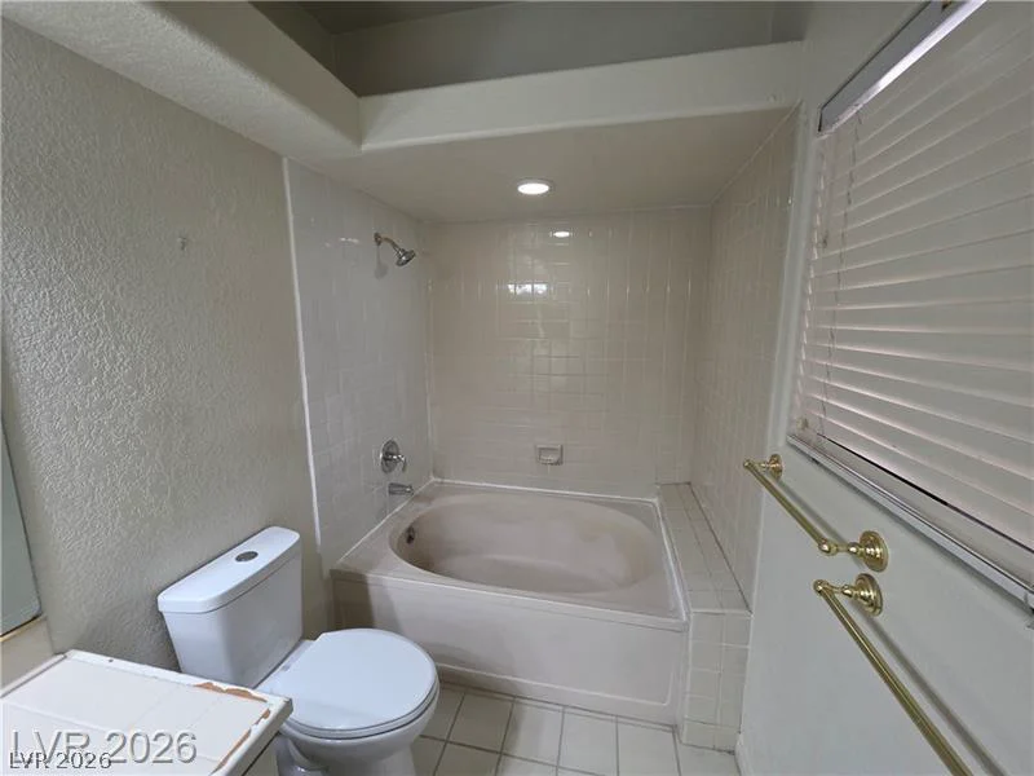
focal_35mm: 13
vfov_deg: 89.9
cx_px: 517
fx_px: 388
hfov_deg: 106.2
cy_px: 388
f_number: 1.9
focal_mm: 2.2
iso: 320
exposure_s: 1/120
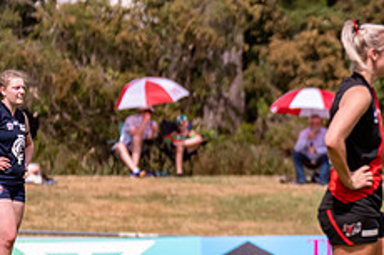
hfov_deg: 2.2
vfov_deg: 1.5
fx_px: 10009
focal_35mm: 939
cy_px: 108
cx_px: 535
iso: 800
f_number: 6.3
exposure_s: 1/3200
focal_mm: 300
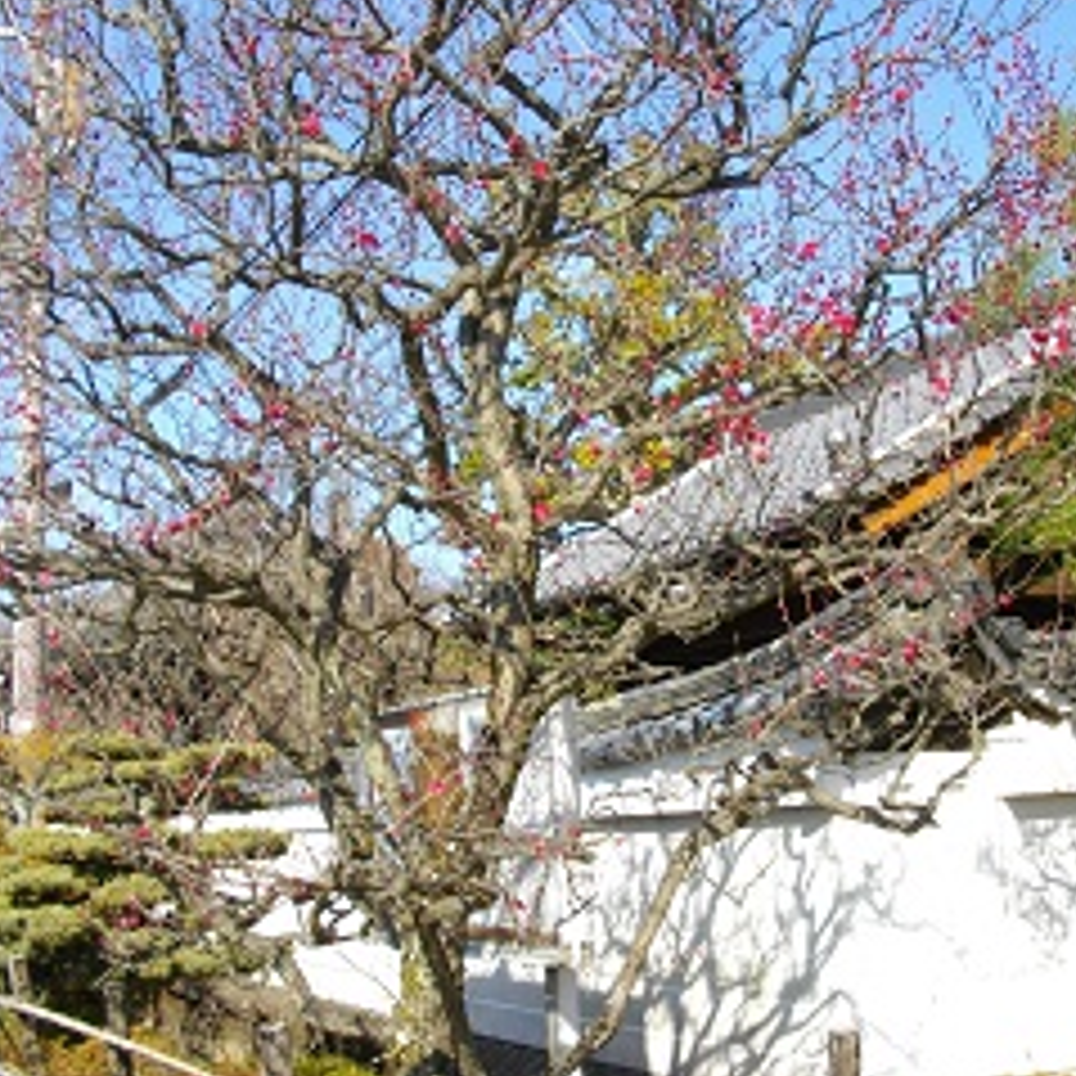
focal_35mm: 46
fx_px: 1618
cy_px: 522
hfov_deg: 36.7
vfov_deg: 36.8
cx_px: 646
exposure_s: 1/200
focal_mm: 5.7
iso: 100
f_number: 5.5
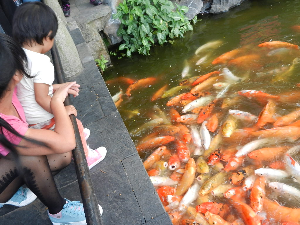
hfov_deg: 55.4
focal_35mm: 33
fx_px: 286
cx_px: 150
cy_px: 112
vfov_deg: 42.9
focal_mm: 5.9
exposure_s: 1/40
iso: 160
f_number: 3.8
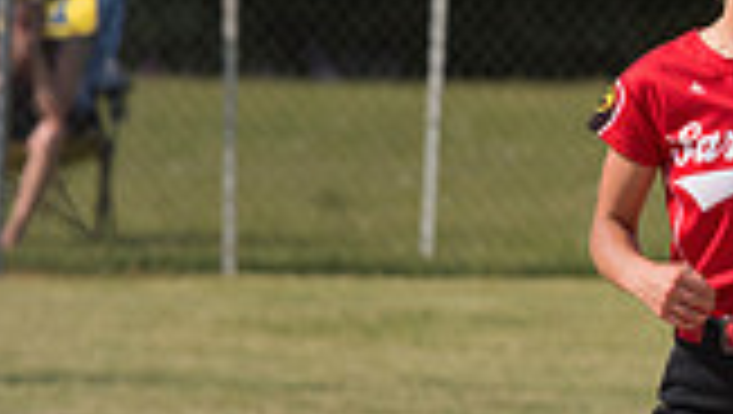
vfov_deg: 1.1
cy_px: 279
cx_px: 1147
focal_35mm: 1061
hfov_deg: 2.0
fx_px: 20639
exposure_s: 1/1600
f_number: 5.6
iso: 250
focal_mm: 190
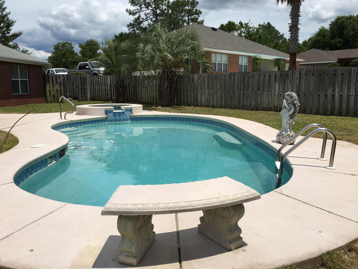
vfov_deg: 48.2
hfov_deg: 61.7
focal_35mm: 29
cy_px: 134
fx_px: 300
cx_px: 179
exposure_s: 1/3344
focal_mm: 4.15
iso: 25
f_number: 2.2
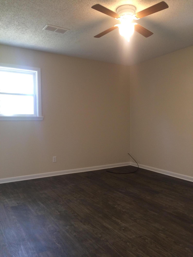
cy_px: 128
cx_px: 96
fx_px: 216
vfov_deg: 61.7
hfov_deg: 48.2
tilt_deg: -4.4
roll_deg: +1.6
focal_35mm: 29
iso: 125
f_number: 2.2
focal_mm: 4.15
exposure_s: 1/33
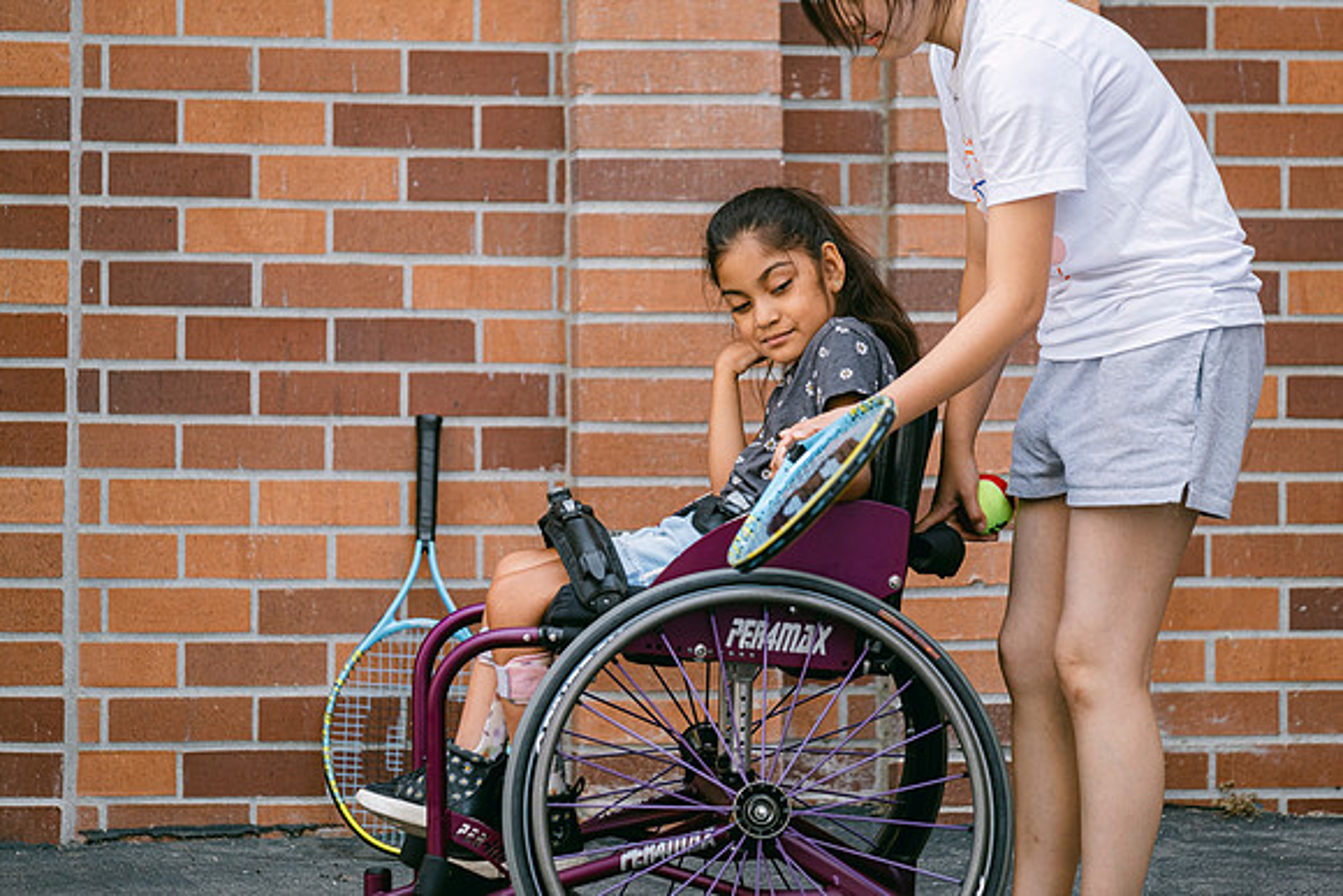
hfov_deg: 9.4
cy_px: 448
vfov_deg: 6.3
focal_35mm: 218
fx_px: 8151
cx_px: 672
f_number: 2.8
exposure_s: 1/140
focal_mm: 140
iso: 160
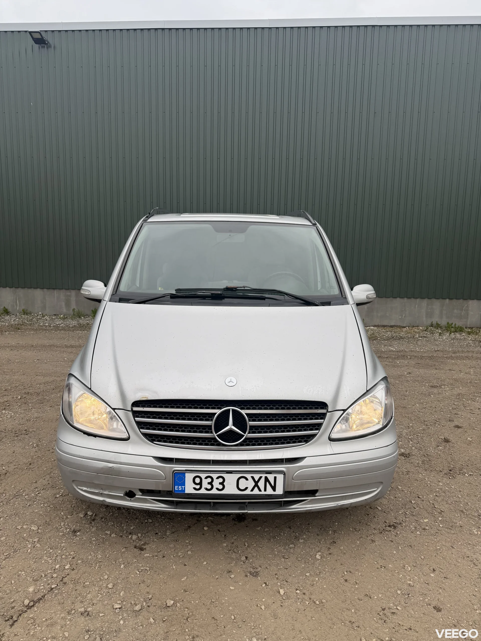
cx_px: 240
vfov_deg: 71.6
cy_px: 320
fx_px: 445
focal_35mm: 24
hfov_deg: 56.8
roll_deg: -1.2
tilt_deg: -8.3
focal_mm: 6.76
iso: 80
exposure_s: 1/1091
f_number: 1.78
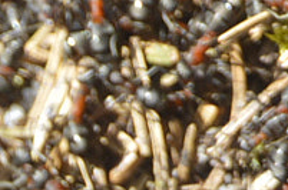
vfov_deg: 2.1
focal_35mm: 658
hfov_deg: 3.1
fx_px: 5251
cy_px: -430
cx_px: 757
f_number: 6.3
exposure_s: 1/160
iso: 100
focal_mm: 55
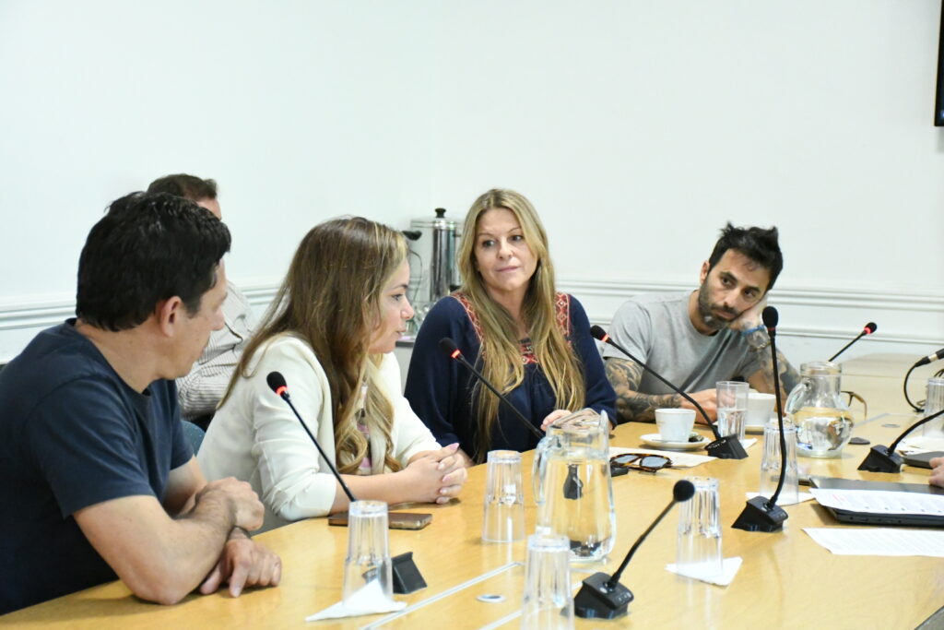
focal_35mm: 75
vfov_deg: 18.2
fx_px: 1967
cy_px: 315
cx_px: 472
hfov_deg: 27.0
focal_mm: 50
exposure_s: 1/200
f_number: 4.8
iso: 12800
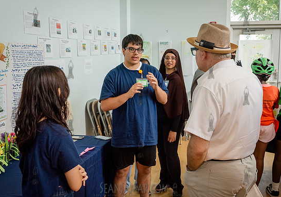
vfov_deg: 36.2
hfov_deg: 49.9
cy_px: 91
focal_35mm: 38
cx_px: 155
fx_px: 301
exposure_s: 1/400
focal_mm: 31
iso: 3200
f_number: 4.5
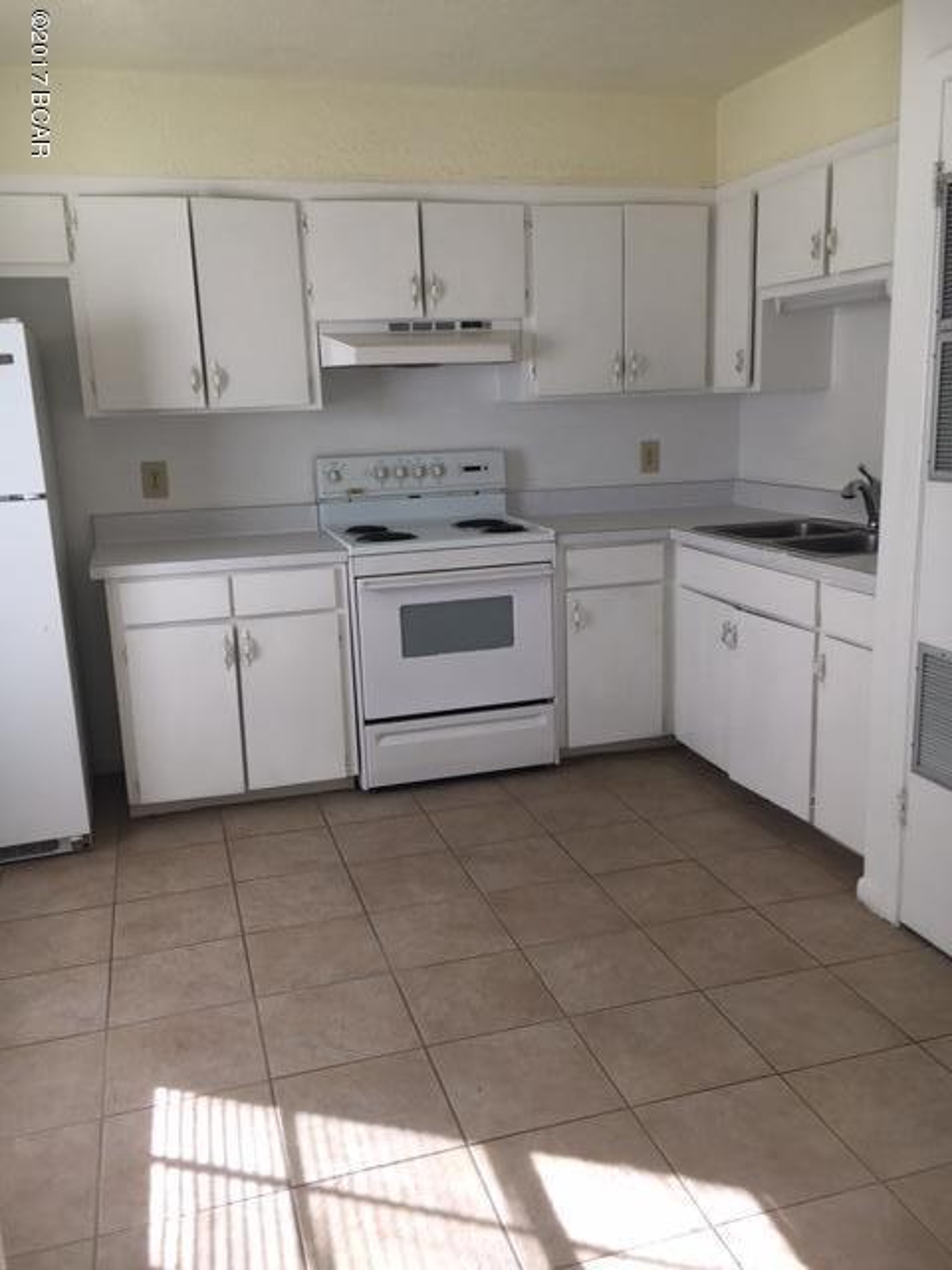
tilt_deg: -12.5
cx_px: 476
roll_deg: +1.0
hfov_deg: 48.2
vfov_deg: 61.7
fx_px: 1063
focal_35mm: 29
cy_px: 635
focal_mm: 4.15
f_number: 2.2
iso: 25
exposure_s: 1/40
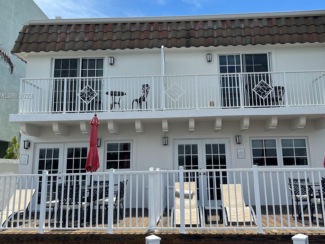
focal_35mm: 35
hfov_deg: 52.6
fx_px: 329
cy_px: 96
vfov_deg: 40.5
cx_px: 175
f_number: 1.78
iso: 80
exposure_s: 1/4545
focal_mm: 6.86
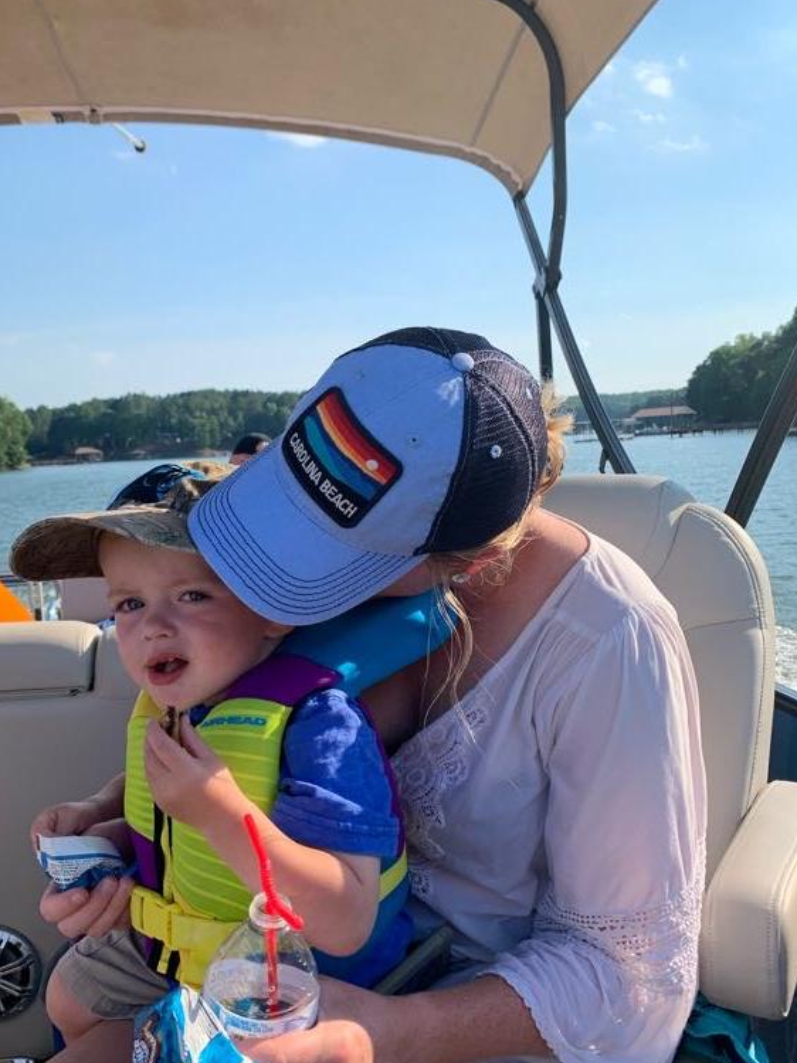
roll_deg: +2.5
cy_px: 554
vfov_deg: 61.7
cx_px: 375
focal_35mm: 29
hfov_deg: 48.2
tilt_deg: -7.9
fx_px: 891
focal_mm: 4.25
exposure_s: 1/1387
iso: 25
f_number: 1.8
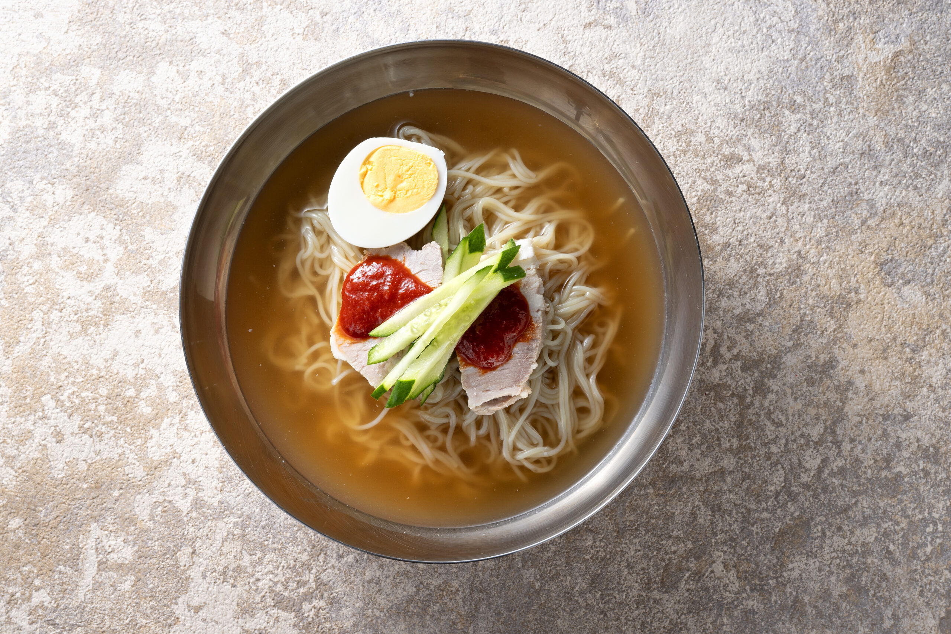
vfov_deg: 20.6
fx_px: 1743
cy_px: 317
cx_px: 476
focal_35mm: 66
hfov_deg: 30.5
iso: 160
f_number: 16
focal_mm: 66
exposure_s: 1/200
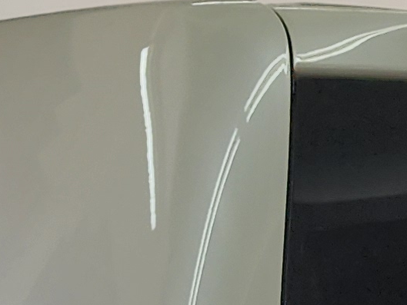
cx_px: 265
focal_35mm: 174
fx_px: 2046
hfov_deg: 11.3
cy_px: 962
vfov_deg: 7.4
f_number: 1.8
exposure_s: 1/180
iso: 40
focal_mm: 6.4
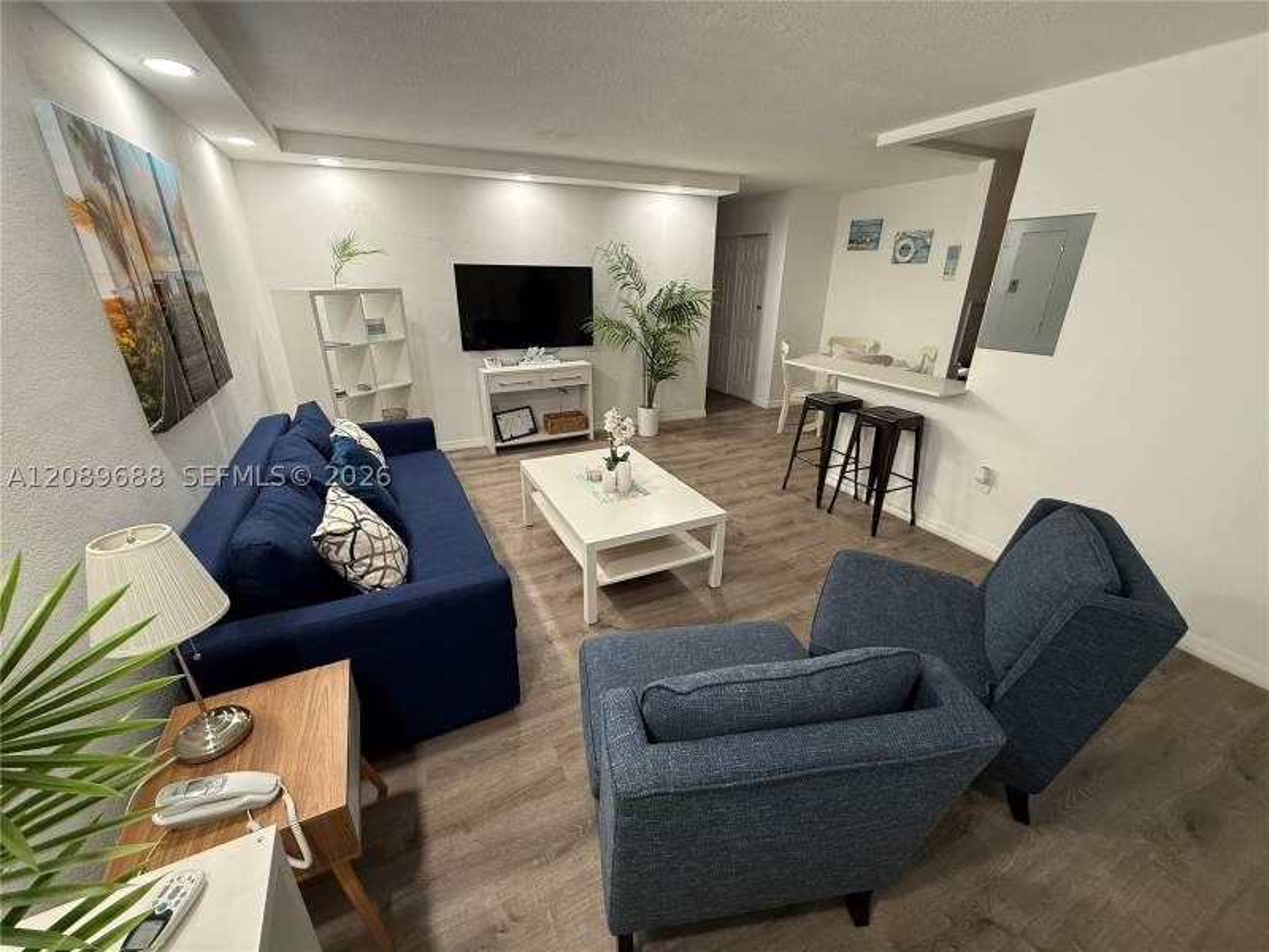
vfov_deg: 85.7
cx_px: 634
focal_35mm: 14
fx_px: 513
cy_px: 476
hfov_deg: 102.1
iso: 250
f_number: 2.2
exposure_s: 1/60
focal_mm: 2.22
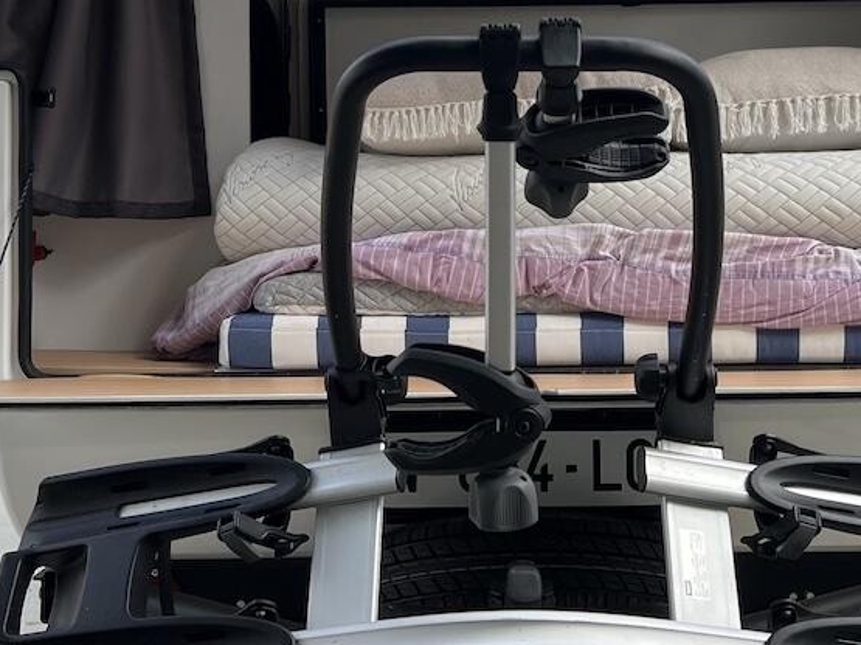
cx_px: 541
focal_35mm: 60
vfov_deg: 24.0
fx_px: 1492
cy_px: 124
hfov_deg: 32.0
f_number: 1.5
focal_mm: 5.7
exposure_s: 1/1147
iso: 50
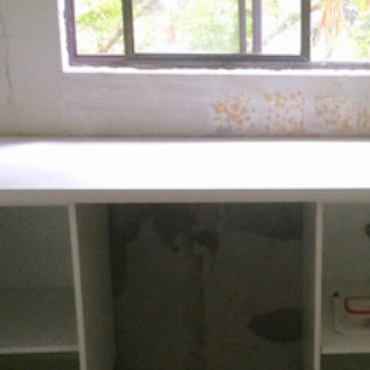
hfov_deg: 21.8
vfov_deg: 22.4
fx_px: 931
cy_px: 231
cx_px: 358
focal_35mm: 77
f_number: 2.2
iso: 250
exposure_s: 1/33
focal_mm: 4.15
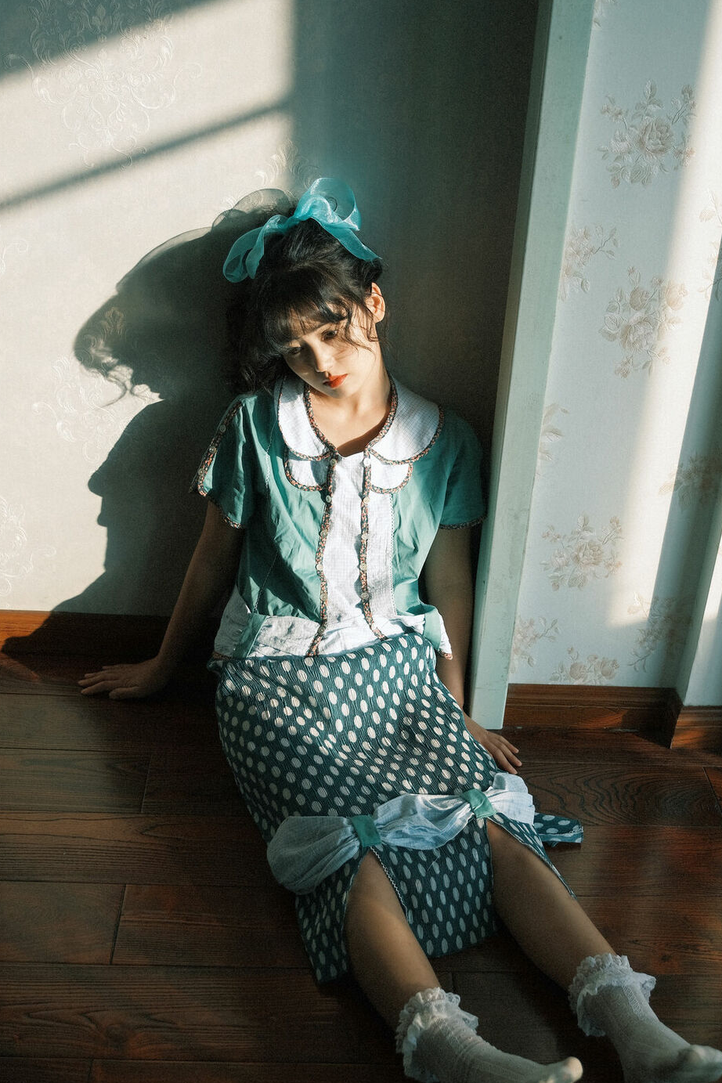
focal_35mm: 41
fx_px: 1233
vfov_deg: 47.4
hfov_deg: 32.6
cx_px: 330
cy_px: 582
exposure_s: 1/500
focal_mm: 24.2
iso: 160
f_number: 2.8
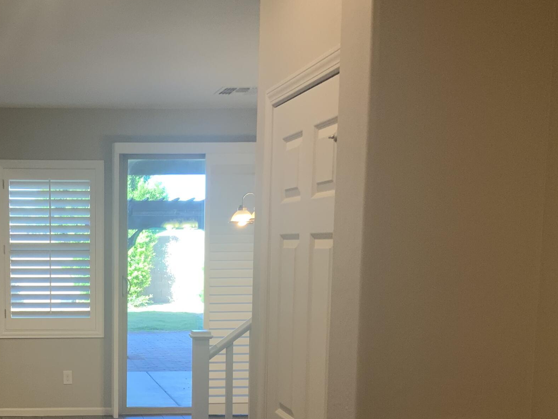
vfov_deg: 25.9
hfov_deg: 33.6
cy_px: 352
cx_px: 84
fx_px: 886
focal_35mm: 55
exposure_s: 1/60
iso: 80
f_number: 1.8
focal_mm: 3
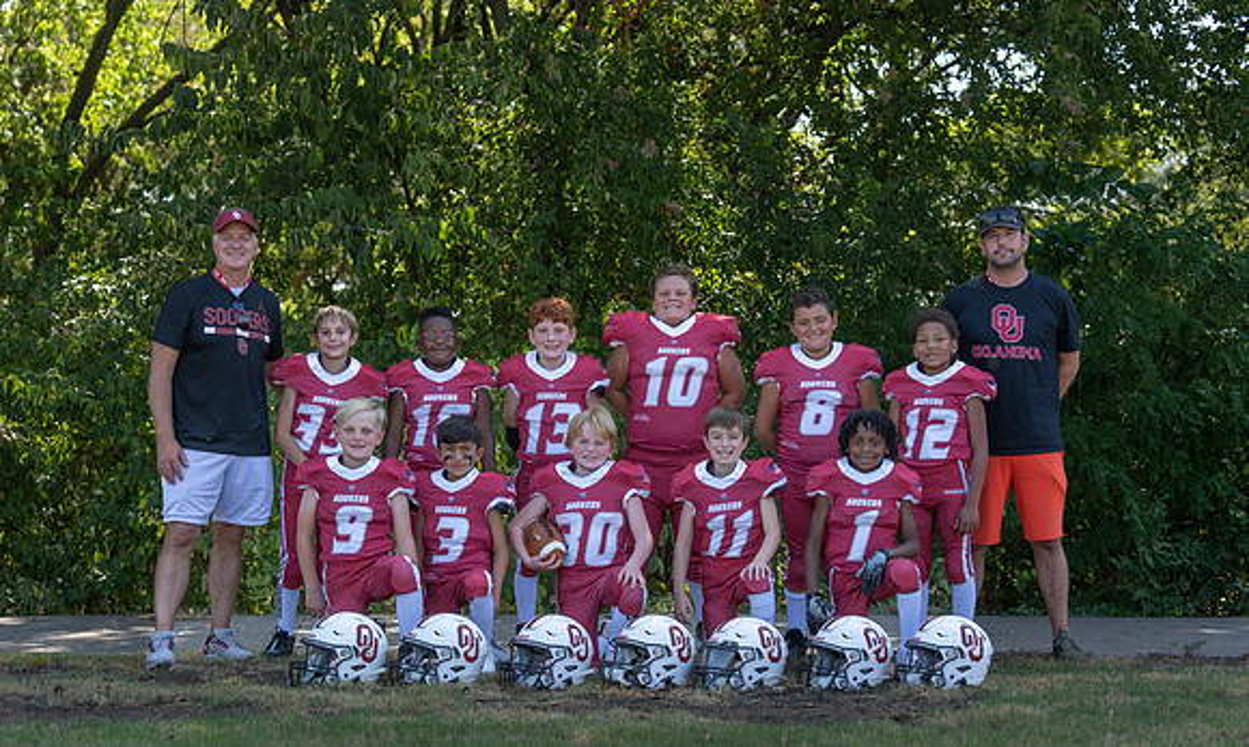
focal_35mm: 74
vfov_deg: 17.1
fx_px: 2483
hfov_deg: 28.2
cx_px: 625
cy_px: 416
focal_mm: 70
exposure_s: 1/400
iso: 125
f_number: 4
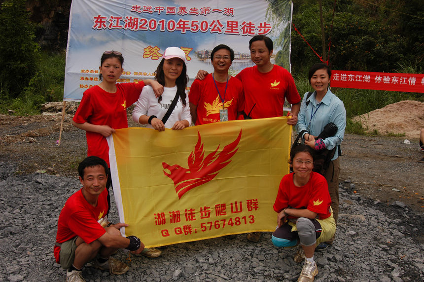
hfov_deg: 53.2
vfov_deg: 36.8
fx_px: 423
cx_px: 212
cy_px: 141
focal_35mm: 36
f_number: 6.3
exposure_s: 1/500
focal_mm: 24
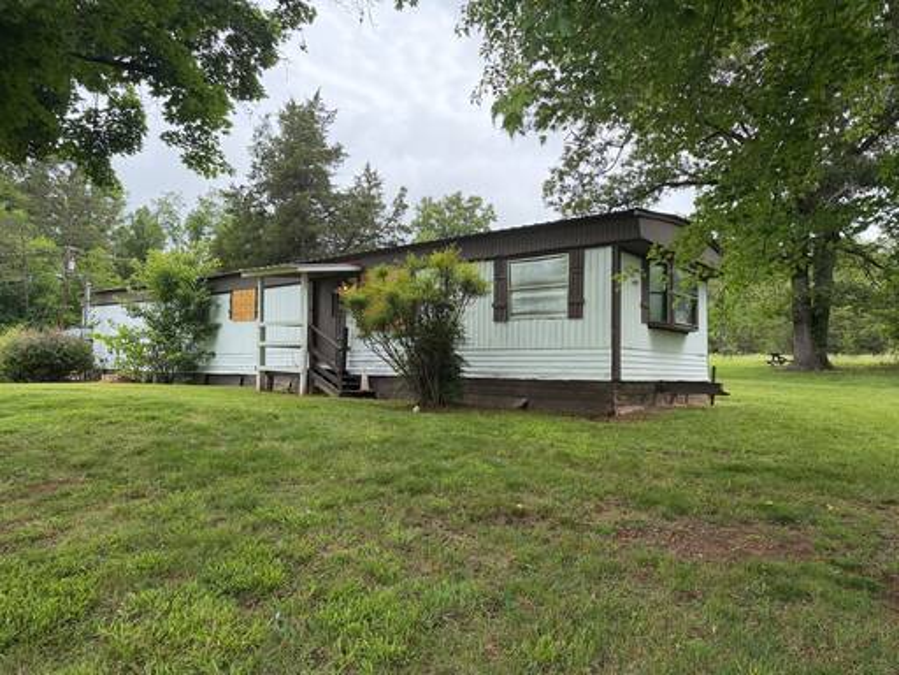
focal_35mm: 24
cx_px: 450
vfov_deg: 56.8
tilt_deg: +2.1
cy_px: 338
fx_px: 623
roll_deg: -0.2
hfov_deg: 71.6
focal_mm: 6.76
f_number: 1.78
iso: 100
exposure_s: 1/1618
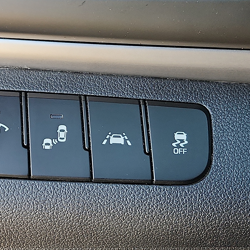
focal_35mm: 32
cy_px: 135
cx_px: 100
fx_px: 261
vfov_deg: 51.0
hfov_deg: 50.8
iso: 67
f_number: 1.8
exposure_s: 1/119
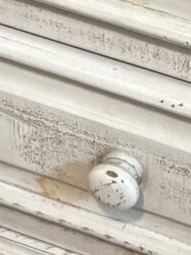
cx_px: 130
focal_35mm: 207
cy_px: -78
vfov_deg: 9.4
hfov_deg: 7.2
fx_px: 1522
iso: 200
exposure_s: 1/60
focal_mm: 5.96
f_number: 1.6
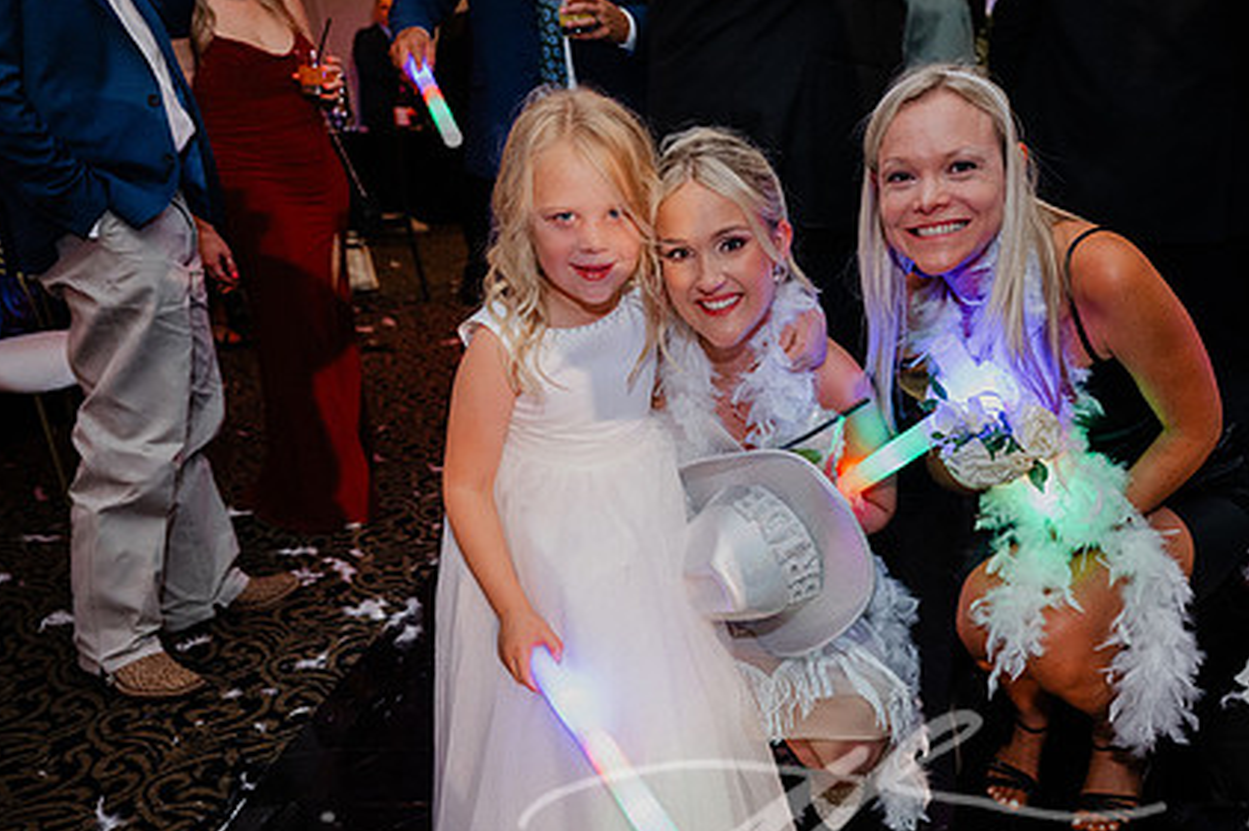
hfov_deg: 56.3
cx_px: 811
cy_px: 543
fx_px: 1144
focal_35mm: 33
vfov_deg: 39.5
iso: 2000
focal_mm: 24
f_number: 3.2
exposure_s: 1/50
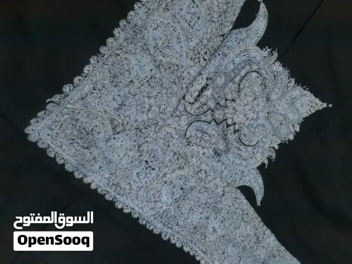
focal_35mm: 26
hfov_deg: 67.3
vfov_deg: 53.1
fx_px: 264
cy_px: 132
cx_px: 176
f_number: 2.4
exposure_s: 1/50
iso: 400
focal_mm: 4.3
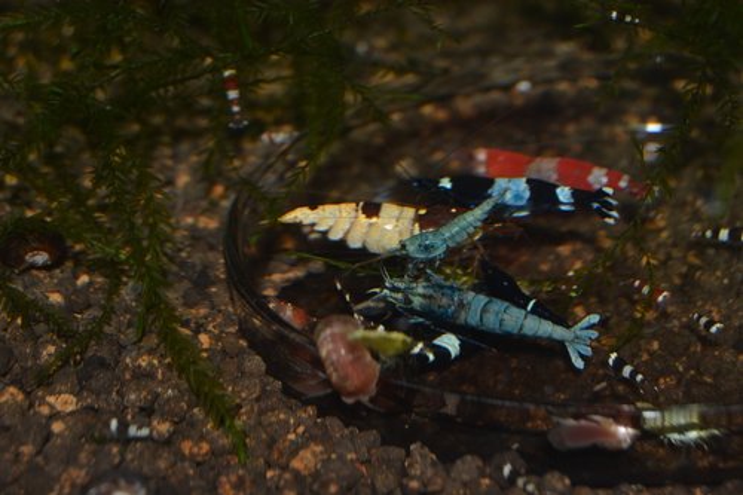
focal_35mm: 82
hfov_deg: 24.6
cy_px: 248
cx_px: 372
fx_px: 1702
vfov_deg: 16.5
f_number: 8
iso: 100
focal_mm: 55
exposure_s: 1/60
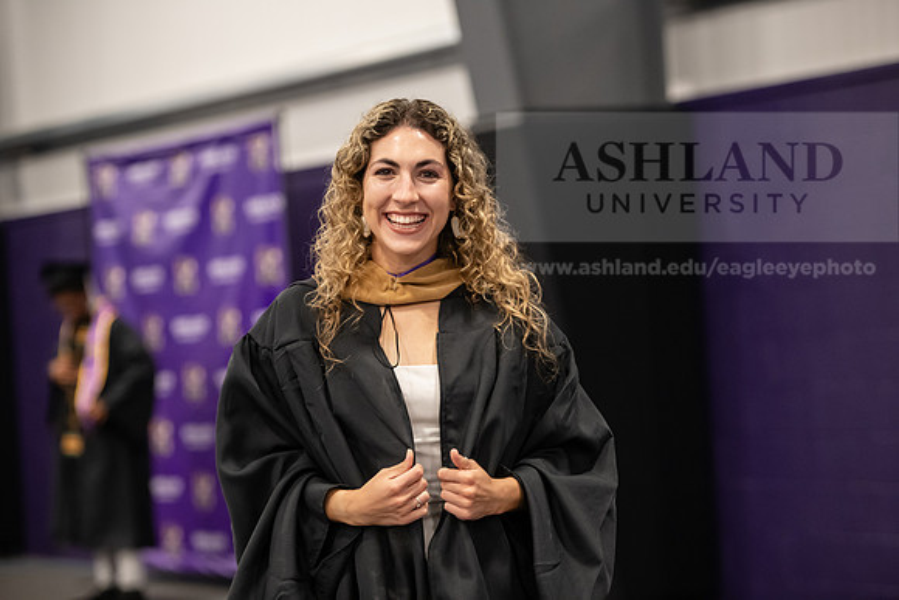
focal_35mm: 116
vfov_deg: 11.8
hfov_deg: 17.6
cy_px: 300
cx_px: 450
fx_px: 2897
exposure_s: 1/160
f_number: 3.2
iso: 2500
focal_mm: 116
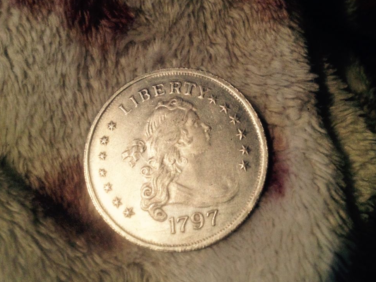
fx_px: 391
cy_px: 142
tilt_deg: -74.8
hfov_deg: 51.4
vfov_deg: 39.7
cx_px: 191
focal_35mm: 36
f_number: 2.4
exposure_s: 1/20
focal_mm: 4.28
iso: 320
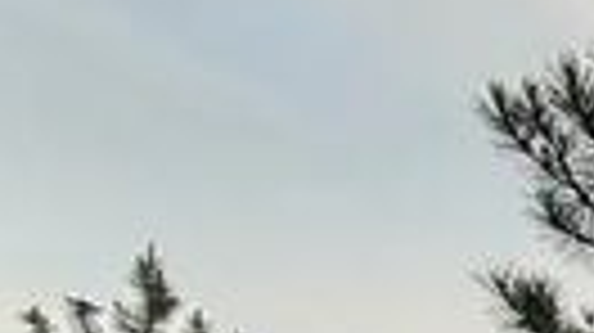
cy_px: 900
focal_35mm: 118
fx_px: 1857
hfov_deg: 12.0
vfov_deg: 8.9
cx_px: 1642
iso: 50
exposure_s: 1/190
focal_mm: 2.22
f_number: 2.2
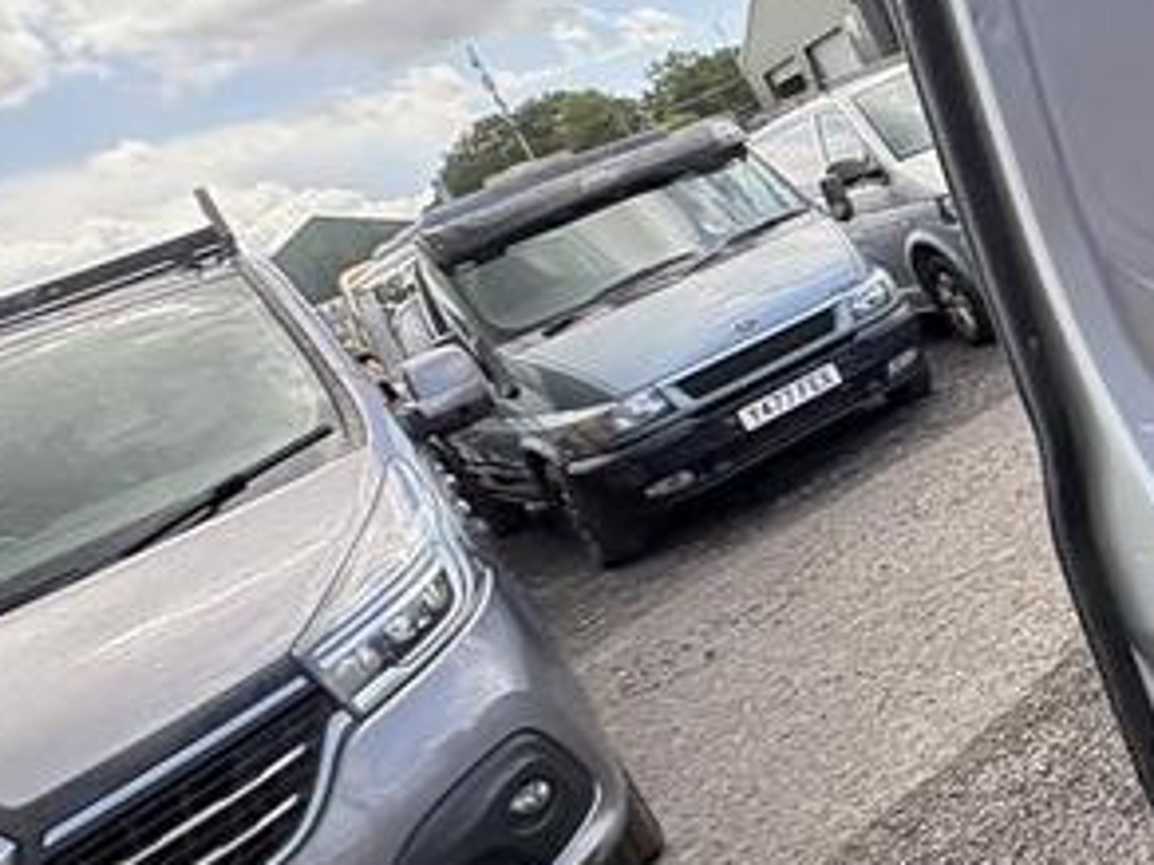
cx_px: 1458
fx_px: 1433
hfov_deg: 33.5
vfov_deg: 33.0
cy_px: 225
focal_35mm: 43
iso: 64
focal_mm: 2.22
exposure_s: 1/301
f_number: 2.2
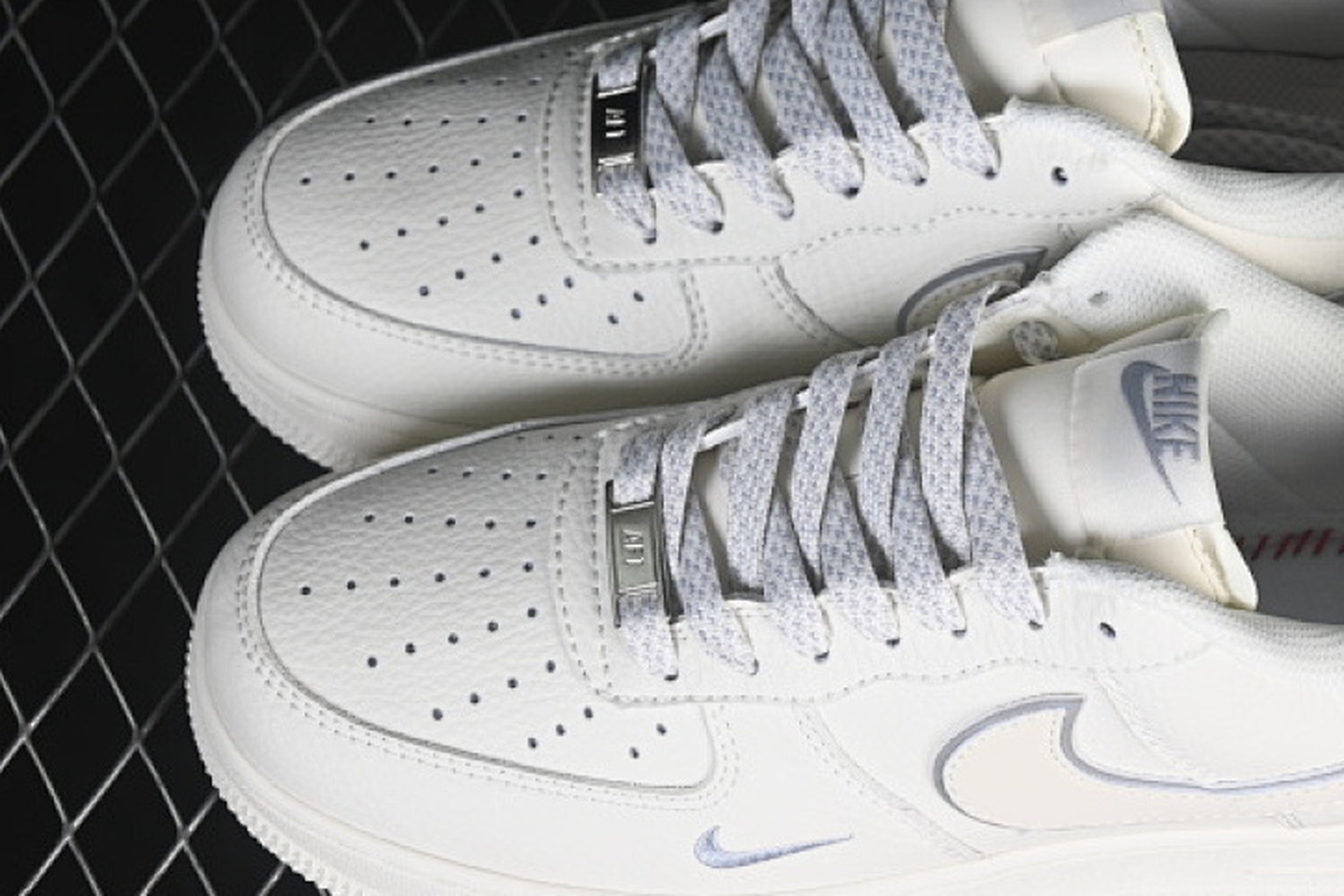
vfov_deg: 12.2
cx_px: 957
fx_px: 4181
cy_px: 405
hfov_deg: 18.2
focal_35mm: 112
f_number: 7.1
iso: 160
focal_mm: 50
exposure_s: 1/80
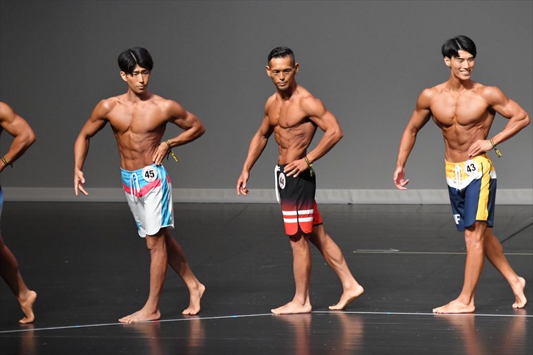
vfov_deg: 4.4
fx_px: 4662
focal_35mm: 315
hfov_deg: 6.5
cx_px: 266
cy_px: 178
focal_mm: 210
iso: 7200
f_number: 5.6
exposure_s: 1/400
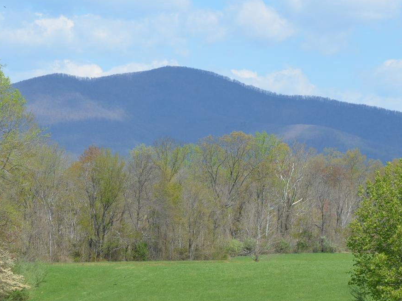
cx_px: 260
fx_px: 1568
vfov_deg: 11.0
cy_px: 177
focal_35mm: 135
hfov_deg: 14.6
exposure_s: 1/250
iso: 100
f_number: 8
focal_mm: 40
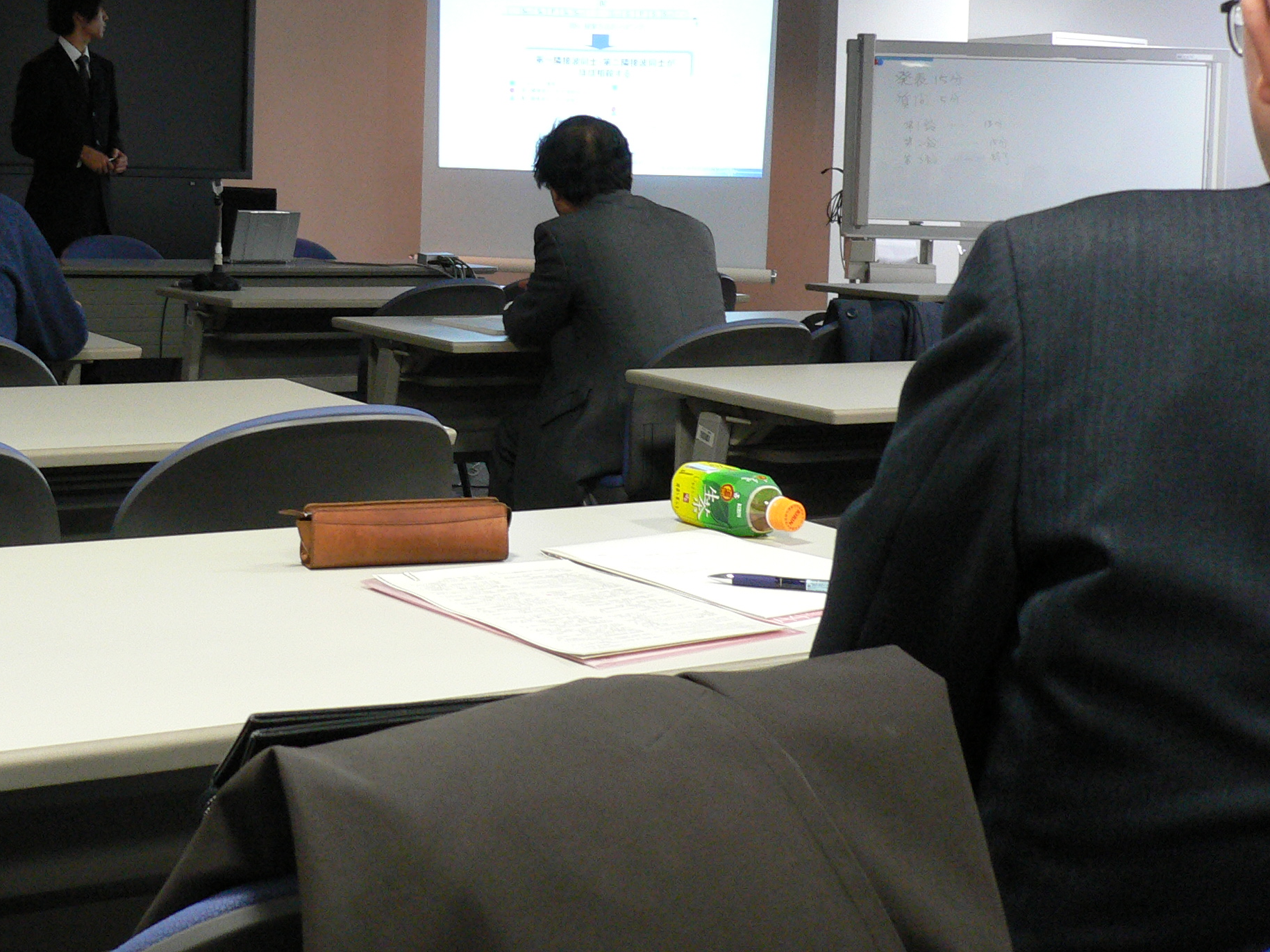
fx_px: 1797
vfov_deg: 29.4
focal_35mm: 49
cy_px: 294
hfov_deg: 38.4
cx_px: 401
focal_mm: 5.8
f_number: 2.8
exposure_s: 1/10
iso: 200
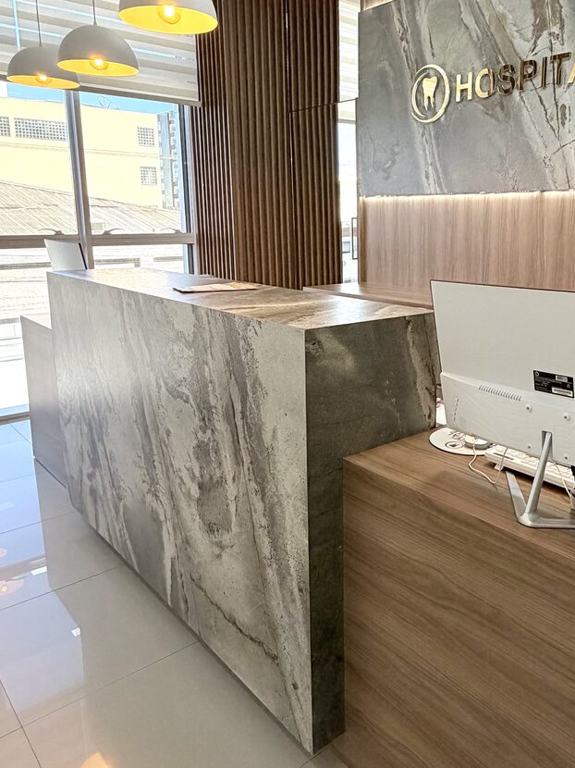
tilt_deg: -10.8
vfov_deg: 65.3
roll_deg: -0.4
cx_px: 429
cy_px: 390
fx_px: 598
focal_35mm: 27
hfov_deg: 49.4
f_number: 2.2
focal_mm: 2.22
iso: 125
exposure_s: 1/120
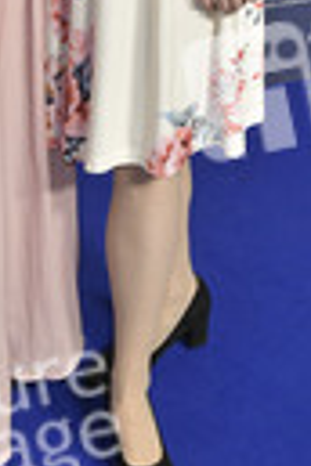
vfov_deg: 19.3
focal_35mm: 99
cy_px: -105
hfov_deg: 13.7
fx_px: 1283
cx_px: 40
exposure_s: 1/200
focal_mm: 32
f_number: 6.3
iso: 2000
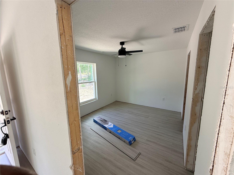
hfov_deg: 102.1
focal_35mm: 14
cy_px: 88
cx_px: 117
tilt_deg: -8.1
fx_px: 95
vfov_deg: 85.7
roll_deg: +0.6
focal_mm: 2.22
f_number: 2.2
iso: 64
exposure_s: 1/100
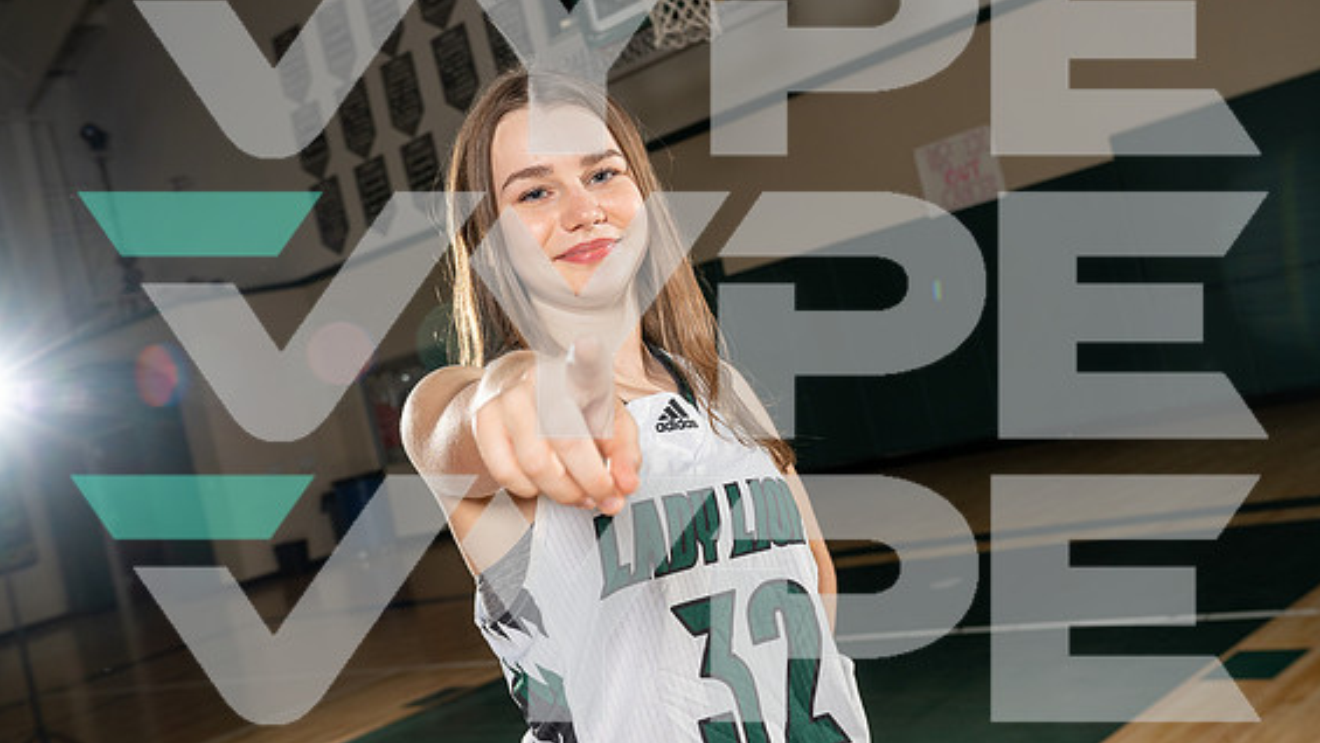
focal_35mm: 43
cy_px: 317
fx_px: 1505
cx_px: 673
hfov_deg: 47.3
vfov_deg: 27.7
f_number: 6.3
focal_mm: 40
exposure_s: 1/250
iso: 320
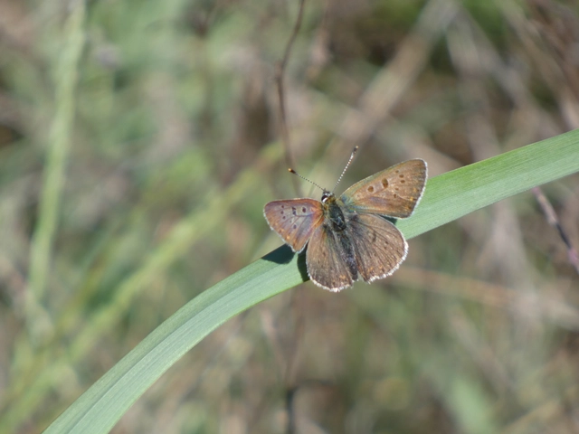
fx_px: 20005
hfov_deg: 1.7
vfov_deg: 1.2
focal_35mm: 1196
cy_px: 217
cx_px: 290
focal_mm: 214.2
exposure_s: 1/250
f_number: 5.9
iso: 80
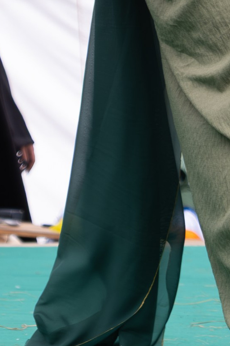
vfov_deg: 5.6
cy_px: -189
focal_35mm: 364
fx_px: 3490
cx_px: 303
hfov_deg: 3.8
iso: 160
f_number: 2.8
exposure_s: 1/1250
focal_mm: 48.5
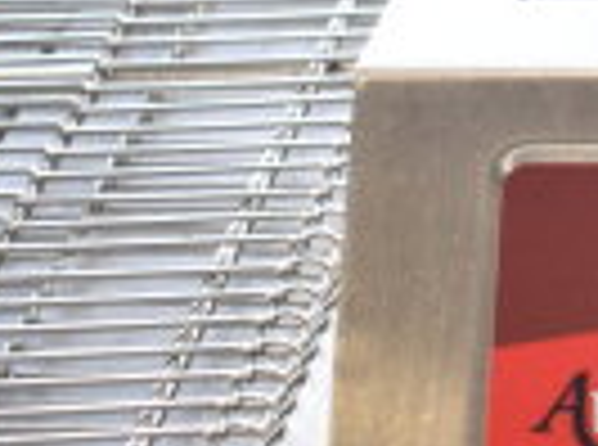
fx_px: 3428
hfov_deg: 9.2
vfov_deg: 7.4
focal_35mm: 199
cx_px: 1308
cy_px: 34
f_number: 4.2
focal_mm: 30
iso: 280
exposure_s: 1/50
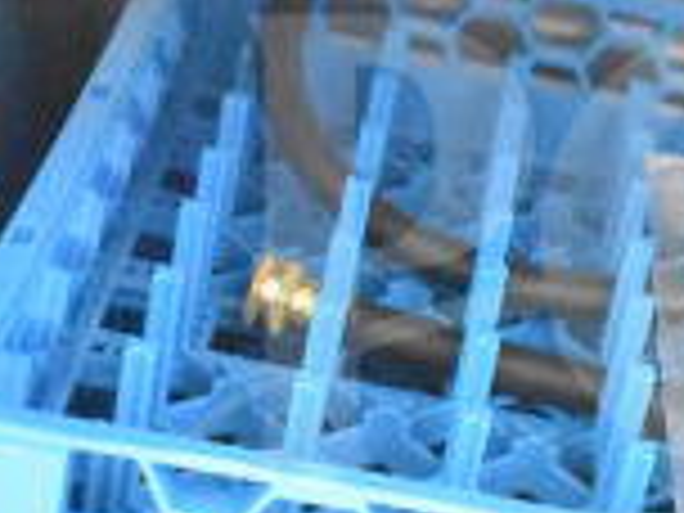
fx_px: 2509
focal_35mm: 127
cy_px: 371
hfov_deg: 15.3
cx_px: 648
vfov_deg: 11.6
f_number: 3.8
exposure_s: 1/40
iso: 25600
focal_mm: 22
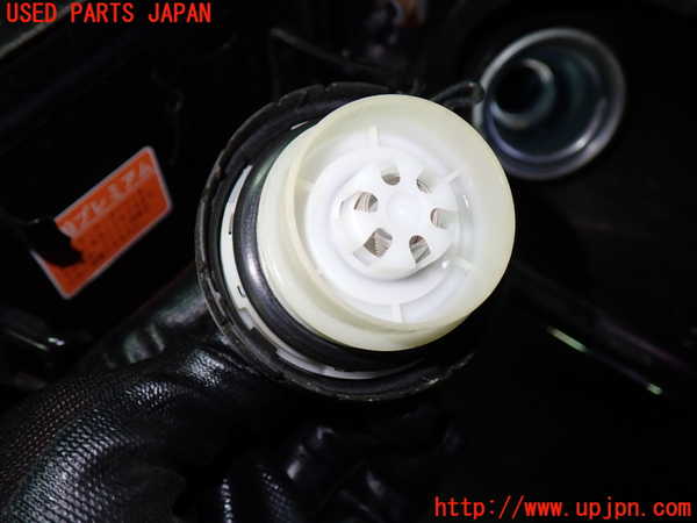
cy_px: 262
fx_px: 604
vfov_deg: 46.8
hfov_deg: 60.0
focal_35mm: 30
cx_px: 348
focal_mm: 5.4
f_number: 2.3
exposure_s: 1/50
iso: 200
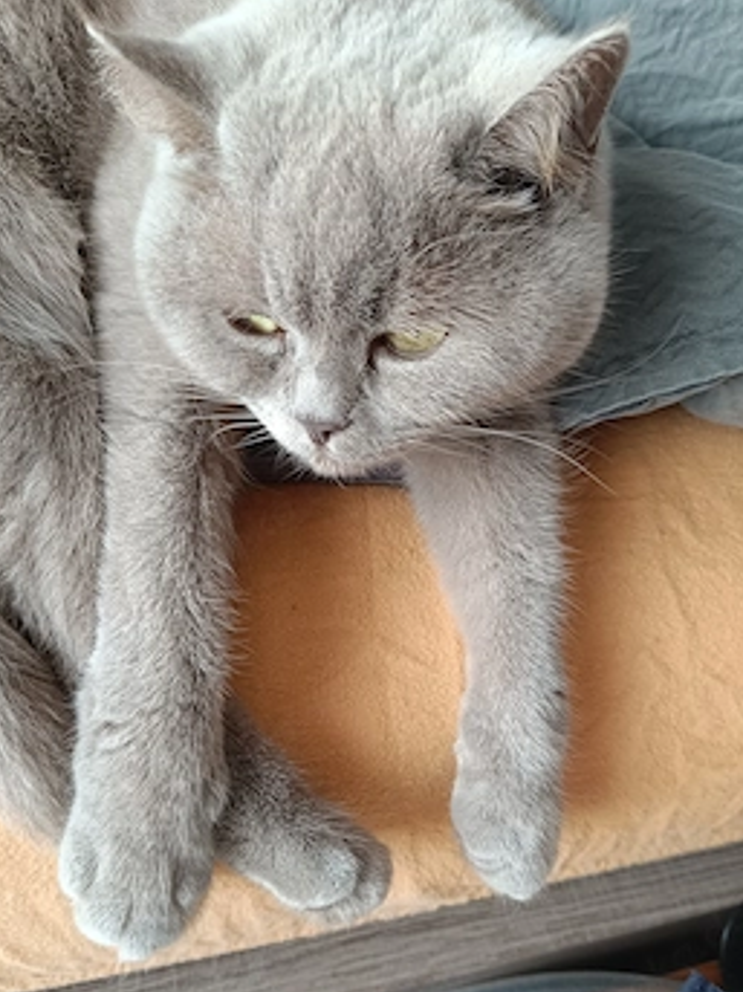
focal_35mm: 28
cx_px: 370
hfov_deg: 49.7
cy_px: 570
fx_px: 802
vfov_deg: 63.1
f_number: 1.88
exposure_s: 1/50.1
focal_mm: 5.59
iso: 366
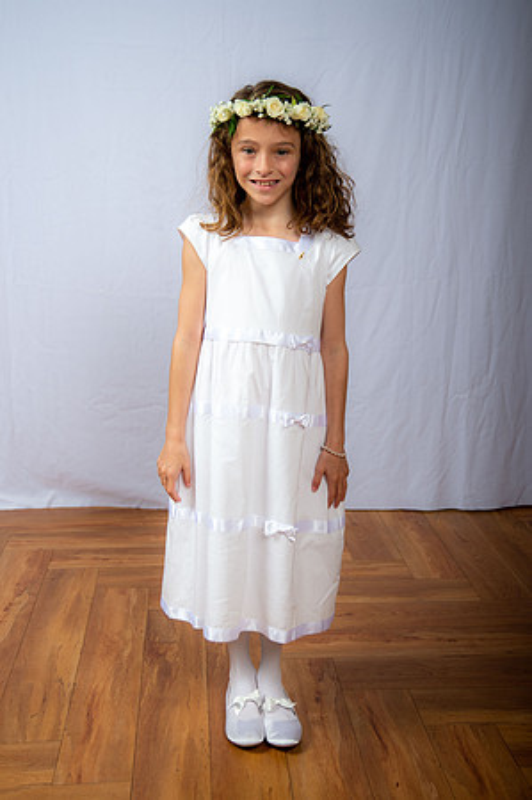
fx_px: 1066
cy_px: 400
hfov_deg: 28.0
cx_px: 266
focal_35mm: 48
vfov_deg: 41.2
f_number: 6.3
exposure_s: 1/200
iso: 250
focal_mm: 48
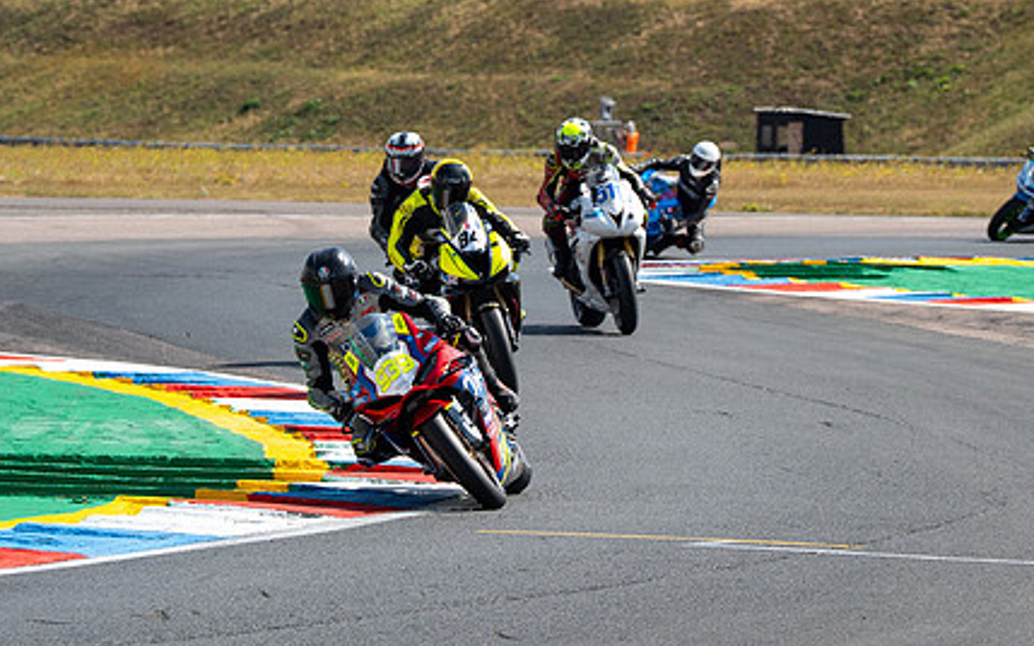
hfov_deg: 6.6
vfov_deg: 4.1
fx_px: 8932
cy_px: 130
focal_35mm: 317
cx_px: 596
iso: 125
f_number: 7.1
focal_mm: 200
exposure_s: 1/500
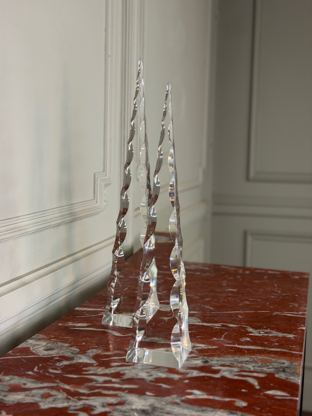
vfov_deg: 39.7
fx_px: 577
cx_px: 156
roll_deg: -1.4
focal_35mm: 48
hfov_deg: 30.3
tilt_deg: -6.3
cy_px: 208
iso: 125
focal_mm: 6.76
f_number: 1.78
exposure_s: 1/50
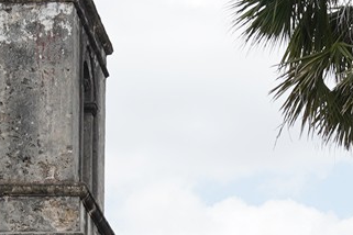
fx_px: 2383
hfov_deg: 8.4
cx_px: 426
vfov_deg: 5.5
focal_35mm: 243
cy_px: 477
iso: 100
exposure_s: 1/100
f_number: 11
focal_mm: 39
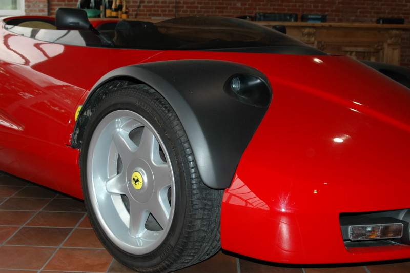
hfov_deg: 38.9
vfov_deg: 26.4
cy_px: 136
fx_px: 580
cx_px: 205
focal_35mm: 51
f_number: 5.6
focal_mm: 34
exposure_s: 1/60
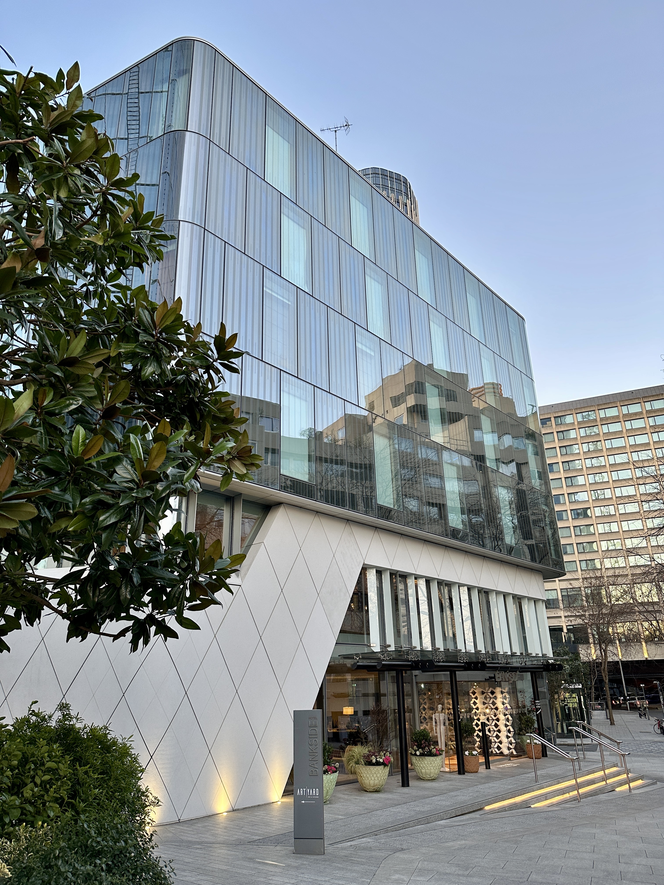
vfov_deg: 71.6
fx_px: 614
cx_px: 332
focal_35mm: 24
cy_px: 442
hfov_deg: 56.8
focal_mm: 6.86
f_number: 1.78
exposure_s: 1/100
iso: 125
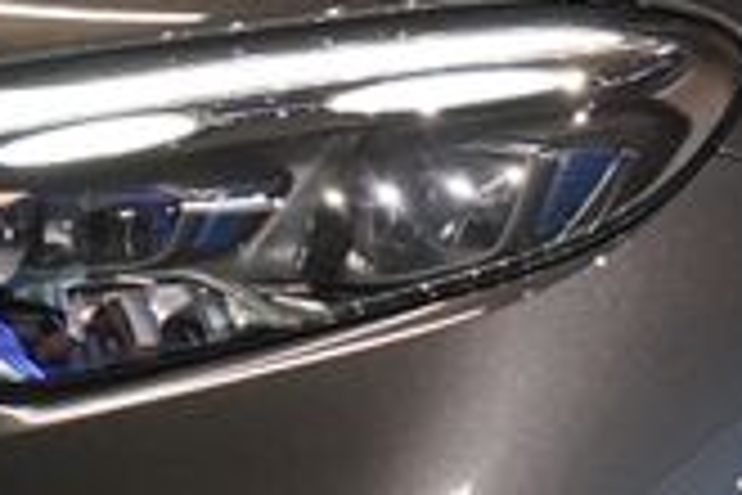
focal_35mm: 347
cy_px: 304
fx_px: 7151
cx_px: 13
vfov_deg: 4.0
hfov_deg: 5.9
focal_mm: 56
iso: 5000
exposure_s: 1/160
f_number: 5
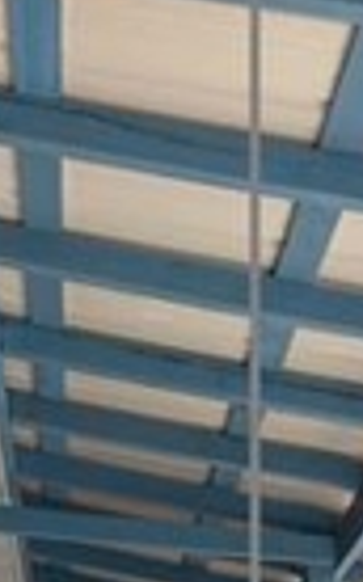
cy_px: 789
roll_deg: +1.8
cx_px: -38
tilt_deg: +5.1
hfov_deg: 17.0
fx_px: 1174
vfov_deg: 23.9
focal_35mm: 74
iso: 100
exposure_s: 1/757
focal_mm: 6.76
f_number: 1.78
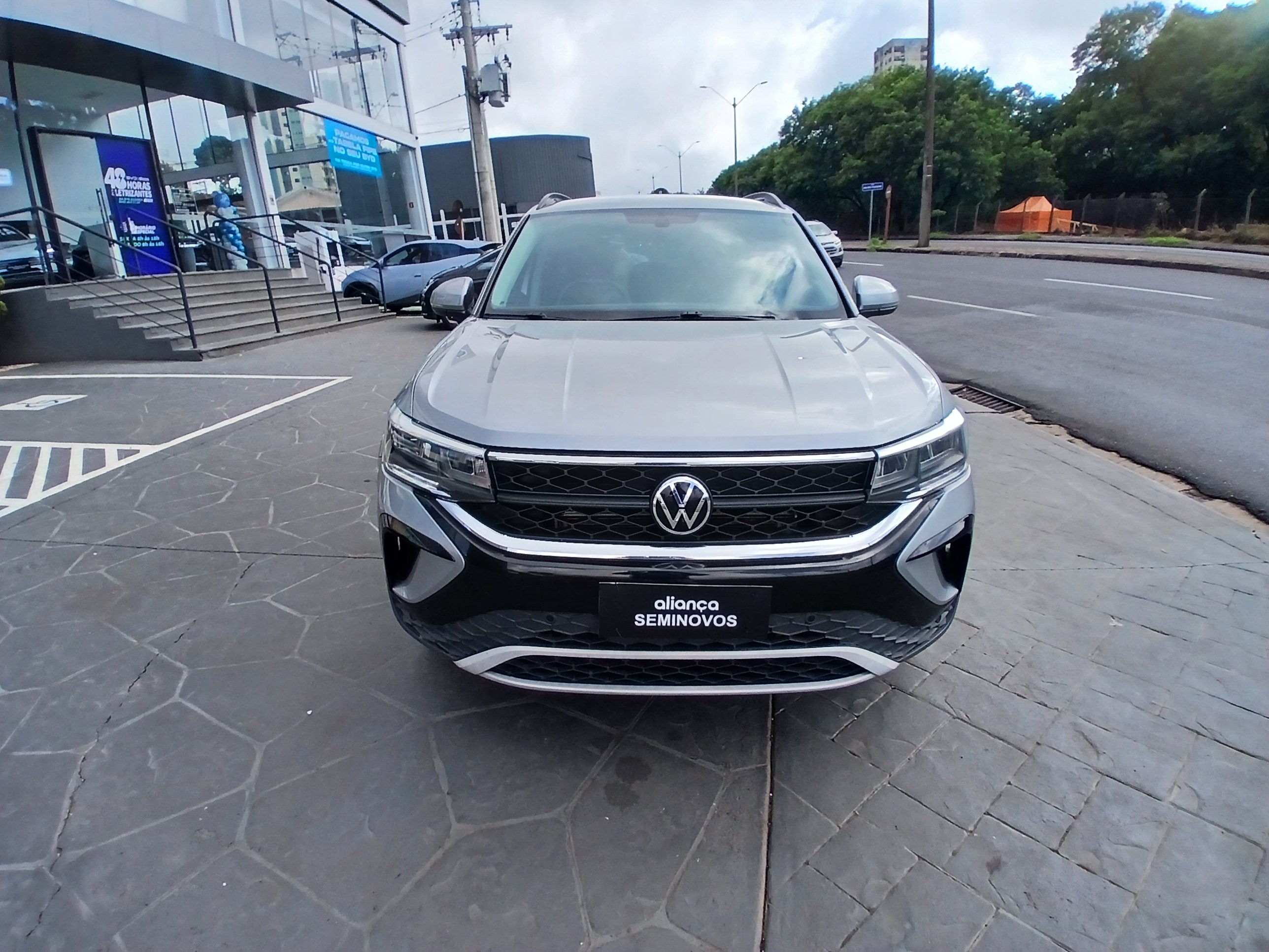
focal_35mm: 17
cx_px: 634
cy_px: 476
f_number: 2.2
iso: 50
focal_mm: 1.4
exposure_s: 1/833
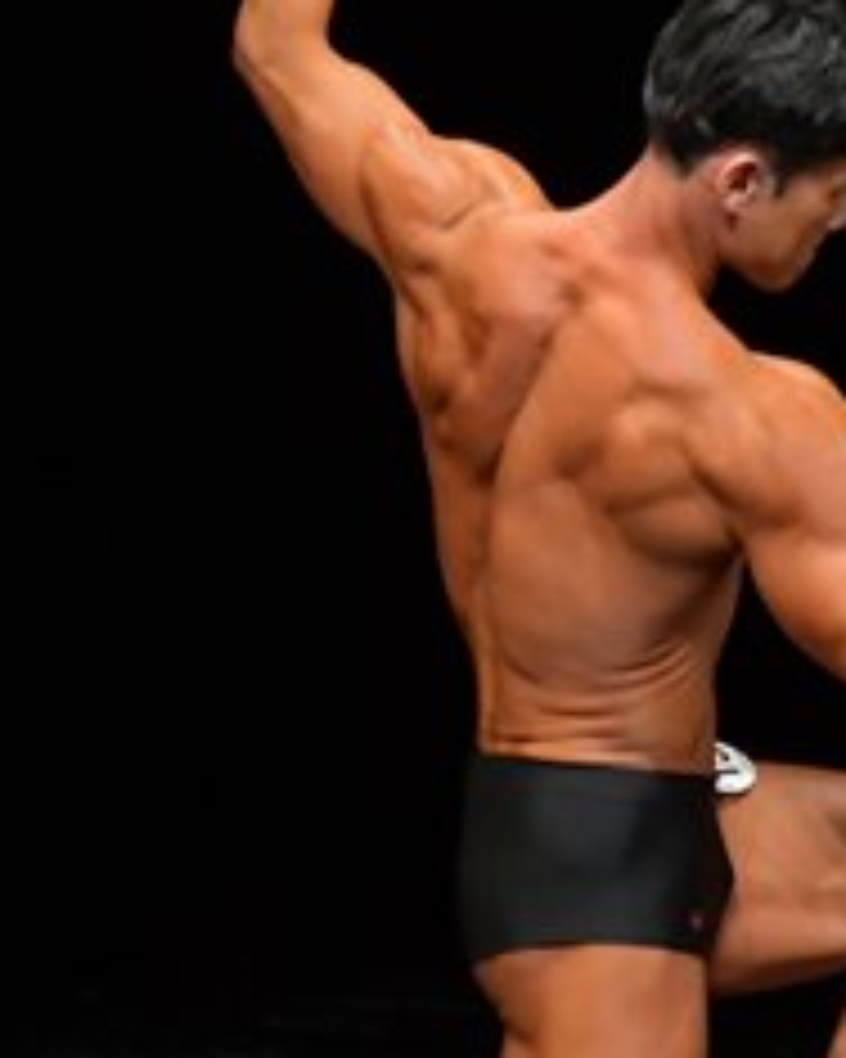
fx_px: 26165
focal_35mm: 836
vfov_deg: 2.3
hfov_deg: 1.9
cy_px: 387
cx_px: 448
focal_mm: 180
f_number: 5.6
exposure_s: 1/400
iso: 3200
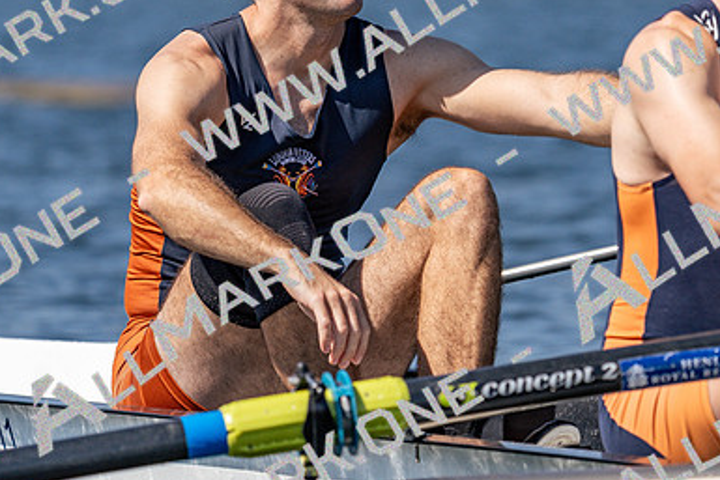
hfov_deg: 3.9
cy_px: 167
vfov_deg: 2.6
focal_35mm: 527
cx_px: 411
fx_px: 10543
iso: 250
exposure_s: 1/2000
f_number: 6.3
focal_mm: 350
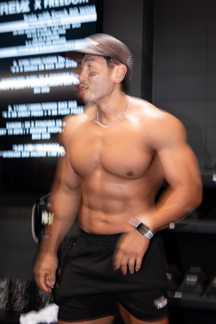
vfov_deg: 41.1
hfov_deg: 28.1
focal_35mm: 48
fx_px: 432
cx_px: 108
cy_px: 162
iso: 400
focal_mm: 48
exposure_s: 1/25
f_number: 2.8
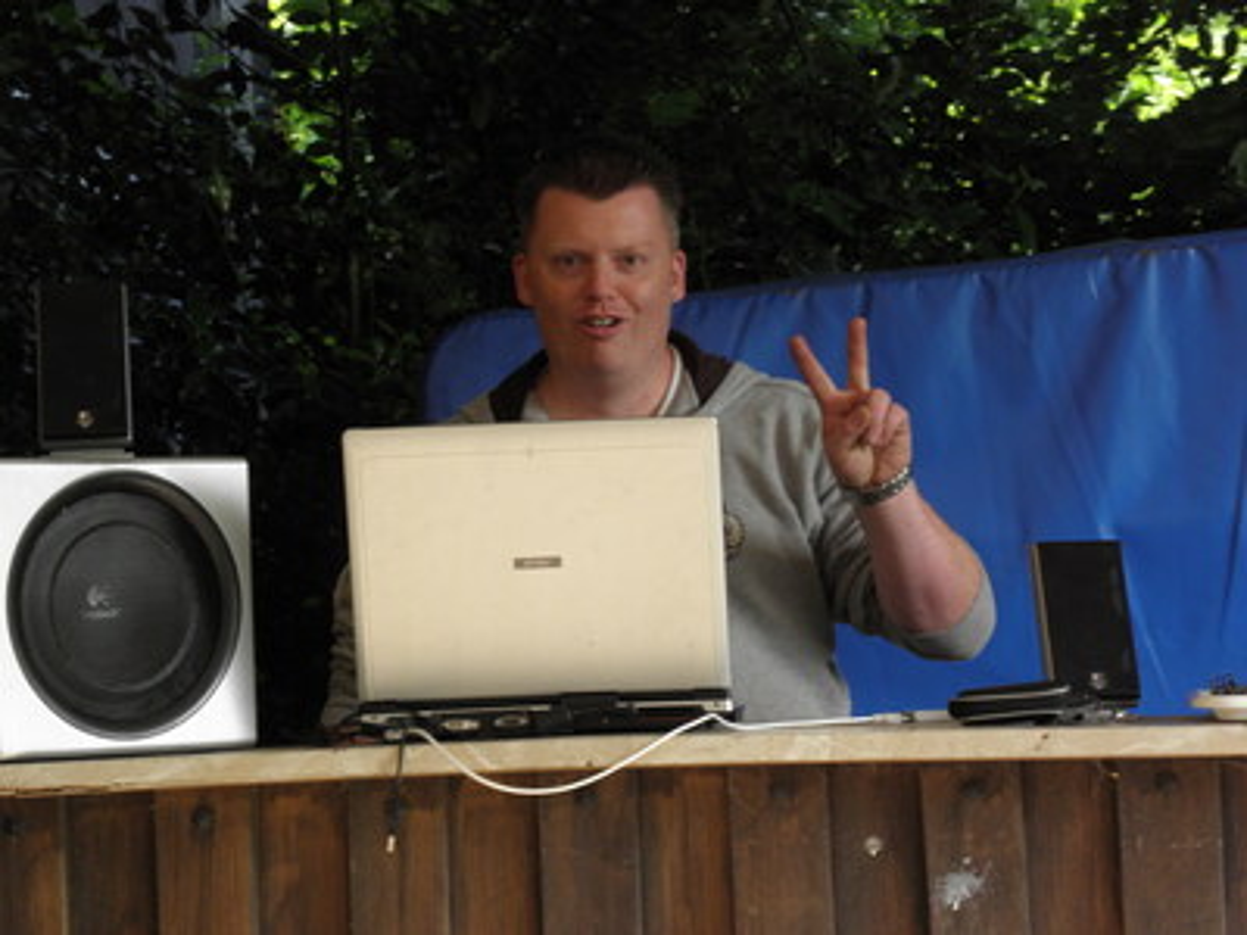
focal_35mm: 136
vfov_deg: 10.9
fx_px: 4899
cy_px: 468
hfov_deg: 14.5
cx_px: 624
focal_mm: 24.29
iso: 125
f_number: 4.4
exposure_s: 1/40
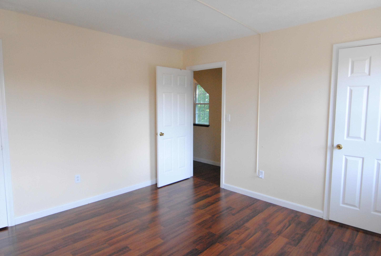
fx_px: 175
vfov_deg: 72.3
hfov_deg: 94.9
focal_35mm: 16
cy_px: 128
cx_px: 190
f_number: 5.6
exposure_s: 1/125
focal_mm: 11
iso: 1600
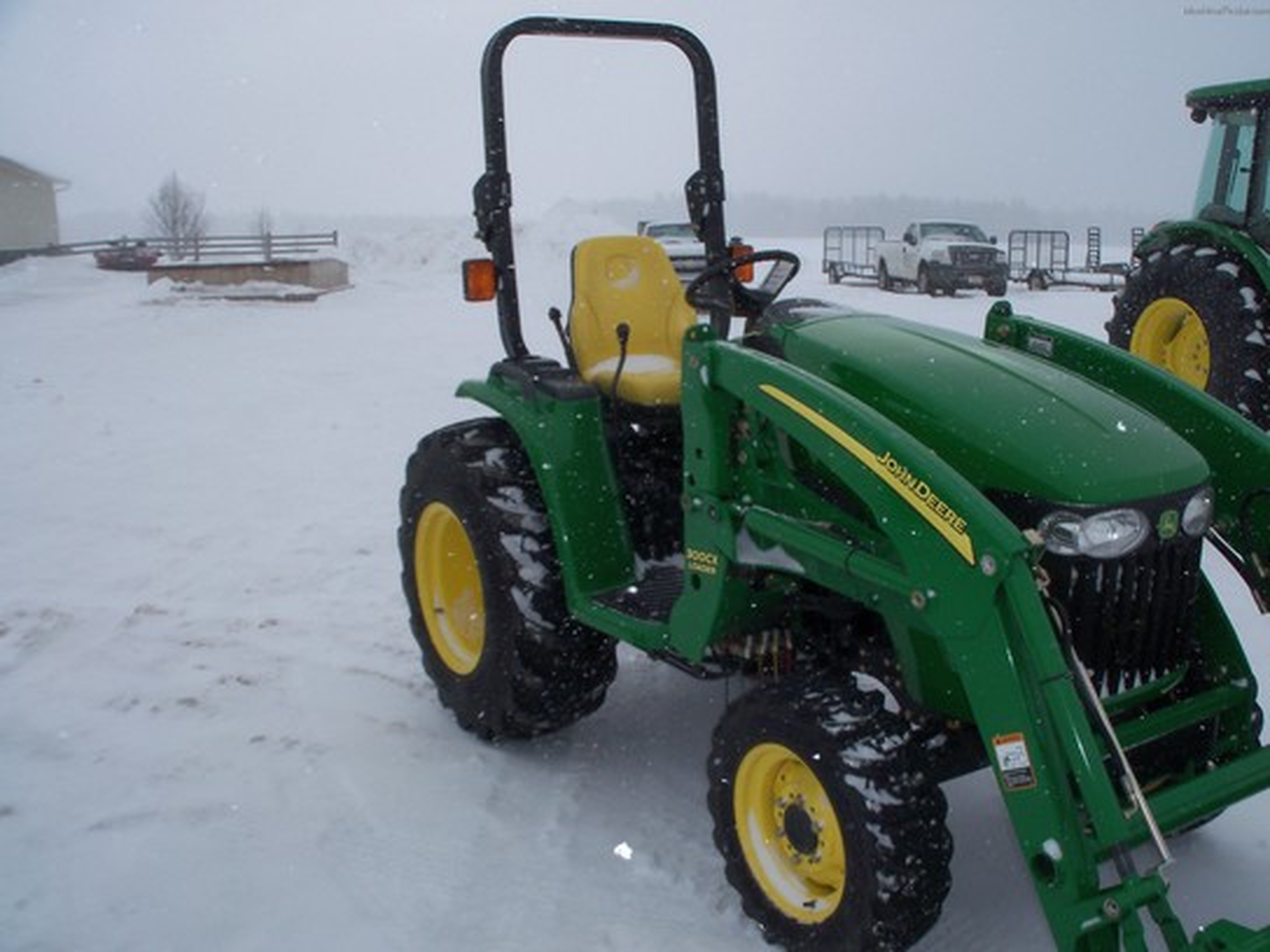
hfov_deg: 52.6
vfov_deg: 40.7
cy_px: 476
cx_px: 635
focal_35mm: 35
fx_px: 1284
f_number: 5.5
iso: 80
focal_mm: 6.3
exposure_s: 1/500
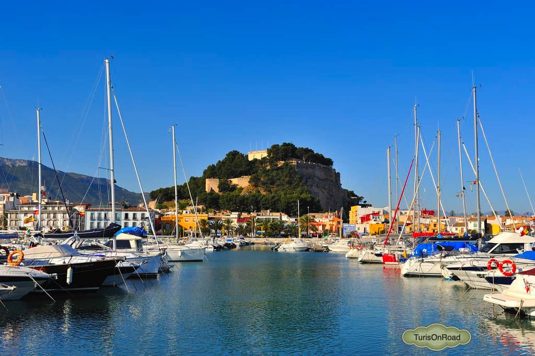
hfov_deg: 44.5
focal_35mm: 44
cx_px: 268
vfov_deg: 30.5
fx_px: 653
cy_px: 178
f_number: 11
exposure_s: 1/400
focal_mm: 44
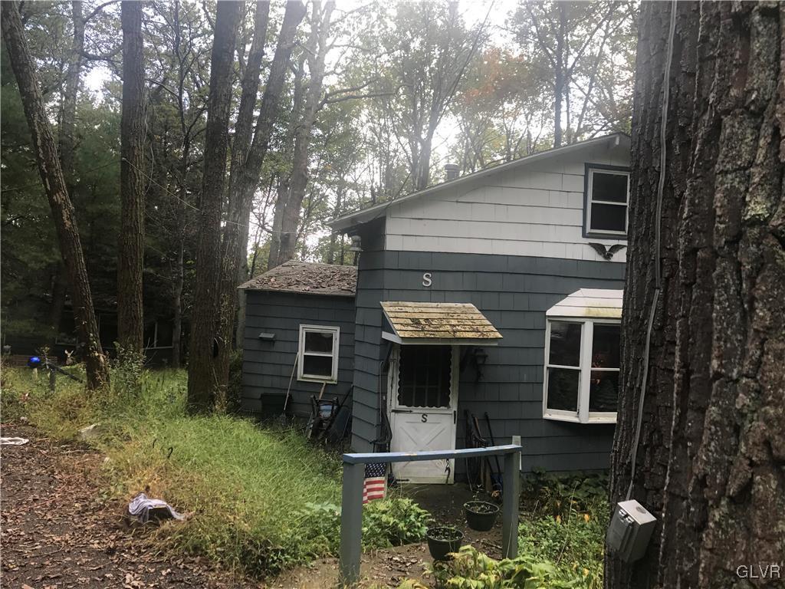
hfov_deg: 63.4
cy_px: 294
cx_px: 392
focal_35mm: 28
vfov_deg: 49.7
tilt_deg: -1.0
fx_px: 635
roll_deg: -2.0
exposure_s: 1/245
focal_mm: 3.99
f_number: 1.8
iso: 20
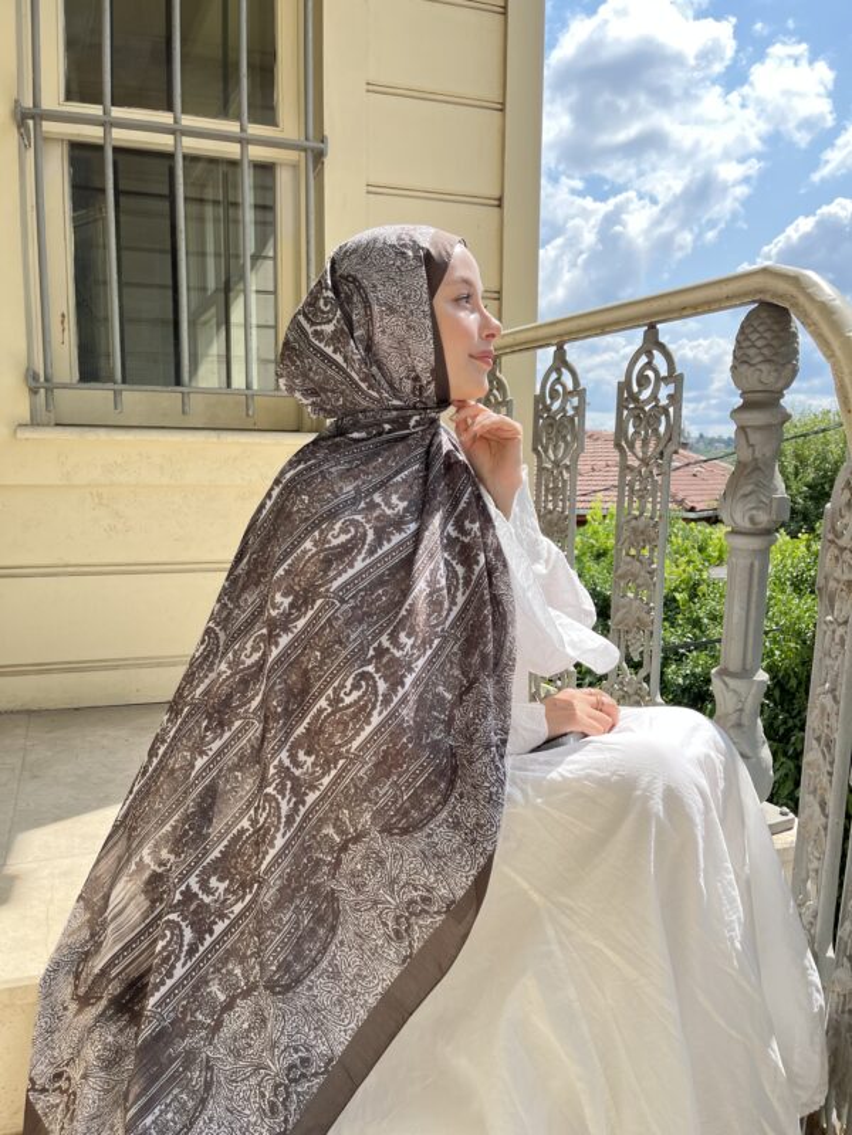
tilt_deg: -6.5
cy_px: 568
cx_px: 426
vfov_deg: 67.3
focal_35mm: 26
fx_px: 853
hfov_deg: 53.1
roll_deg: +0.2
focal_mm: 5.1
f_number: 1.6
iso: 50
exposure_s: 1/1212
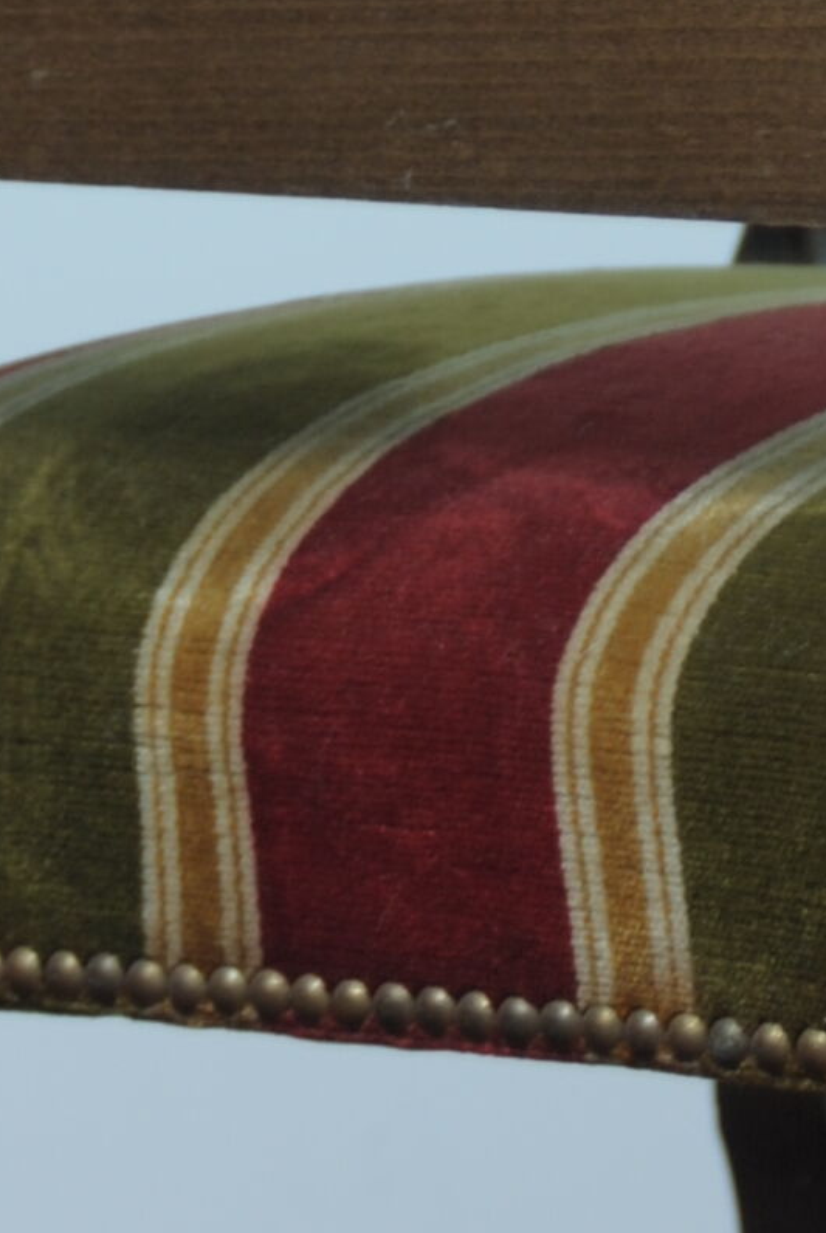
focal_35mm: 401
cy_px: 105
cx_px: 659
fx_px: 13773
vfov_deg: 5.1
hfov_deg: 3.4
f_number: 4
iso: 100
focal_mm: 55
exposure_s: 1/100
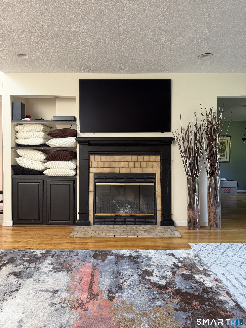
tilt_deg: -0.5
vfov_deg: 71.6
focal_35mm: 24
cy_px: 164
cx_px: 123
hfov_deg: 56.8
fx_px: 227
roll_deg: +0.2
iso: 160
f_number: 1.78
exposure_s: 1/121
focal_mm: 6.76
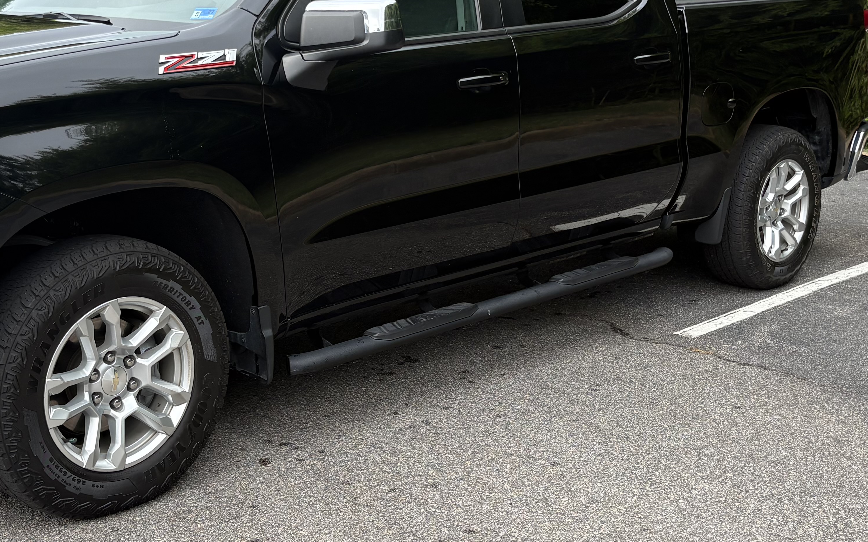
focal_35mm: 53
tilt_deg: -8.1
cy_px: 191
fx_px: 1254
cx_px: 346
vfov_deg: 24.3
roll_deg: +0.1
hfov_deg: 38.0
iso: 50
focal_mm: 5.96
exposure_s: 1/581
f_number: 1.6
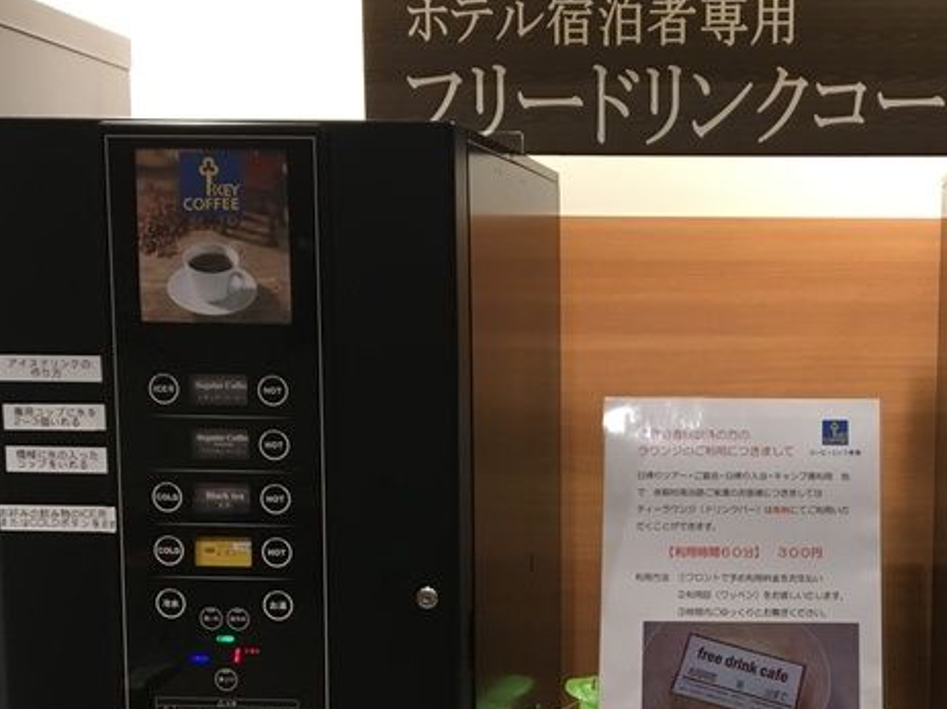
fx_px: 1395
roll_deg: -0.8
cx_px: 735
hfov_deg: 36.4
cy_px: 477
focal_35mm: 51
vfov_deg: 28.4
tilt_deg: -7.1
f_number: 2.2
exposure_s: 1/30
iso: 100
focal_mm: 4.15
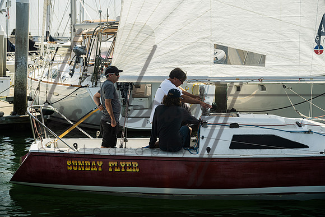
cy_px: 108
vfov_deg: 16.5
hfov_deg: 24.5
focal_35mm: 83
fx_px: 749
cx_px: 162
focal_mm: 83
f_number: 6.3
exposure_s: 1/500
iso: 250
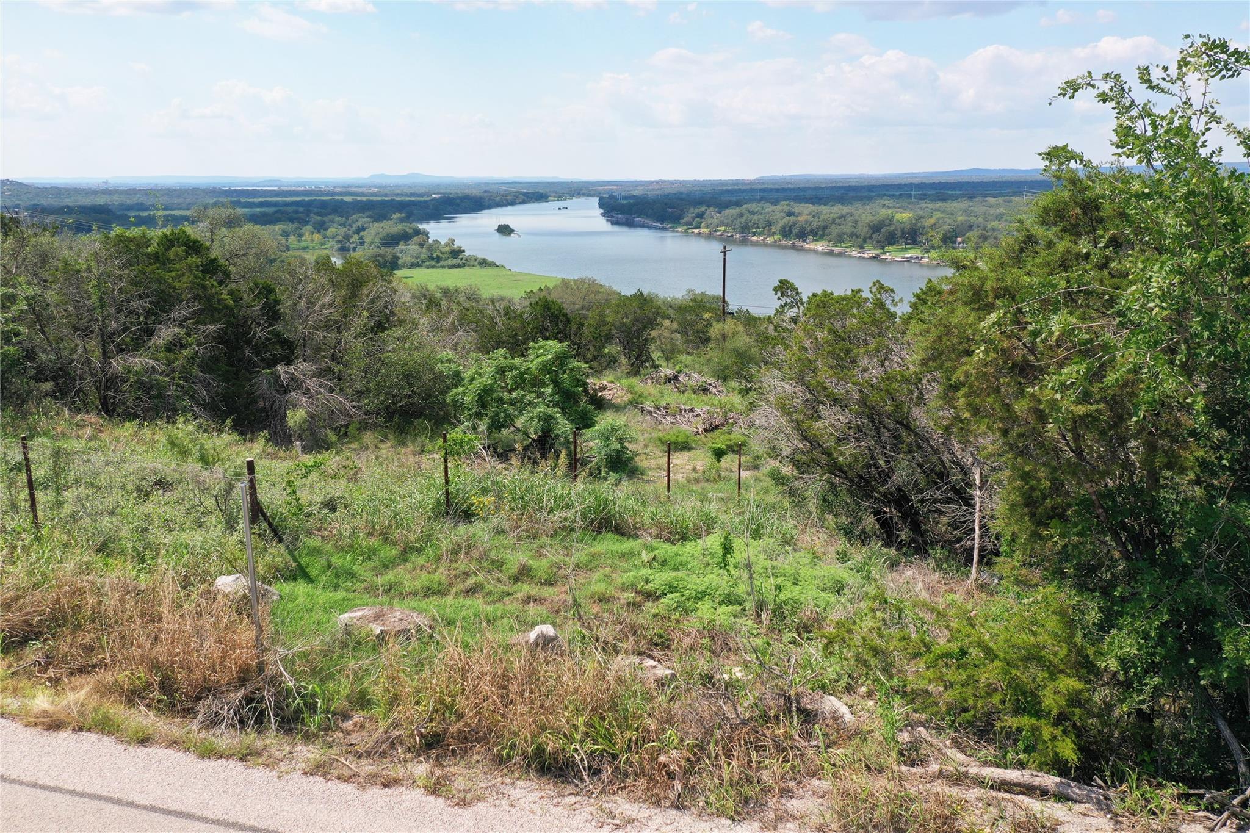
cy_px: 416
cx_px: 625
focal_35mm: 28
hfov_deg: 65.5
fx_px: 972
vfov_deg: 46.4
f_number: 5
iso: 100
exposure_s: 1/320
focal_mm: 10.26
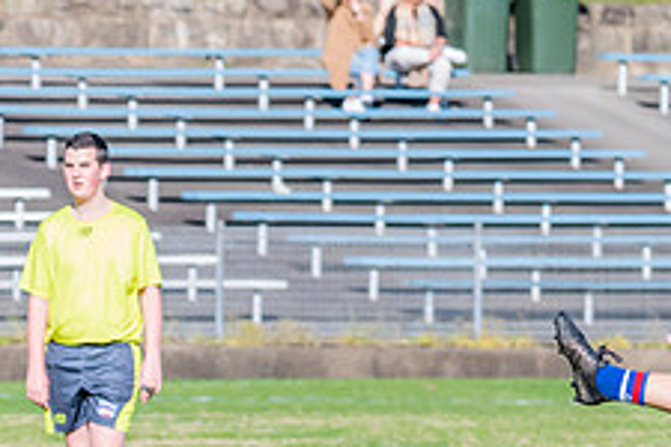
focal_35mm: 791
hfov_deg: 2.6
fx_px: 14742
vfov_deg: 1.7
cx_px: 734
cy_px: 442
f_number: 9
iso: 800
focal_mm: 240
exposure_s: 1/1600
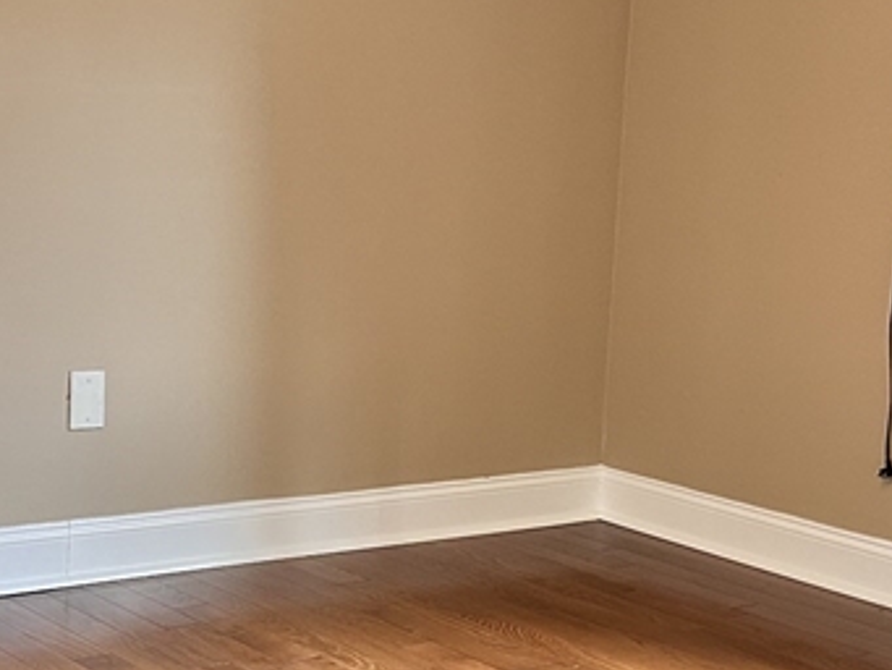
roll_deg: -2.2
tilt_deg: -8.4
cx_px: 408
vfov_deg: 20.4
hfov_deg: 27.0
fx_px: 1856
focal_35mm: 72
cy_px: 385
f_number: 1.78
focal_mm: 6.86
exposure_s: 1/60
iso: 250
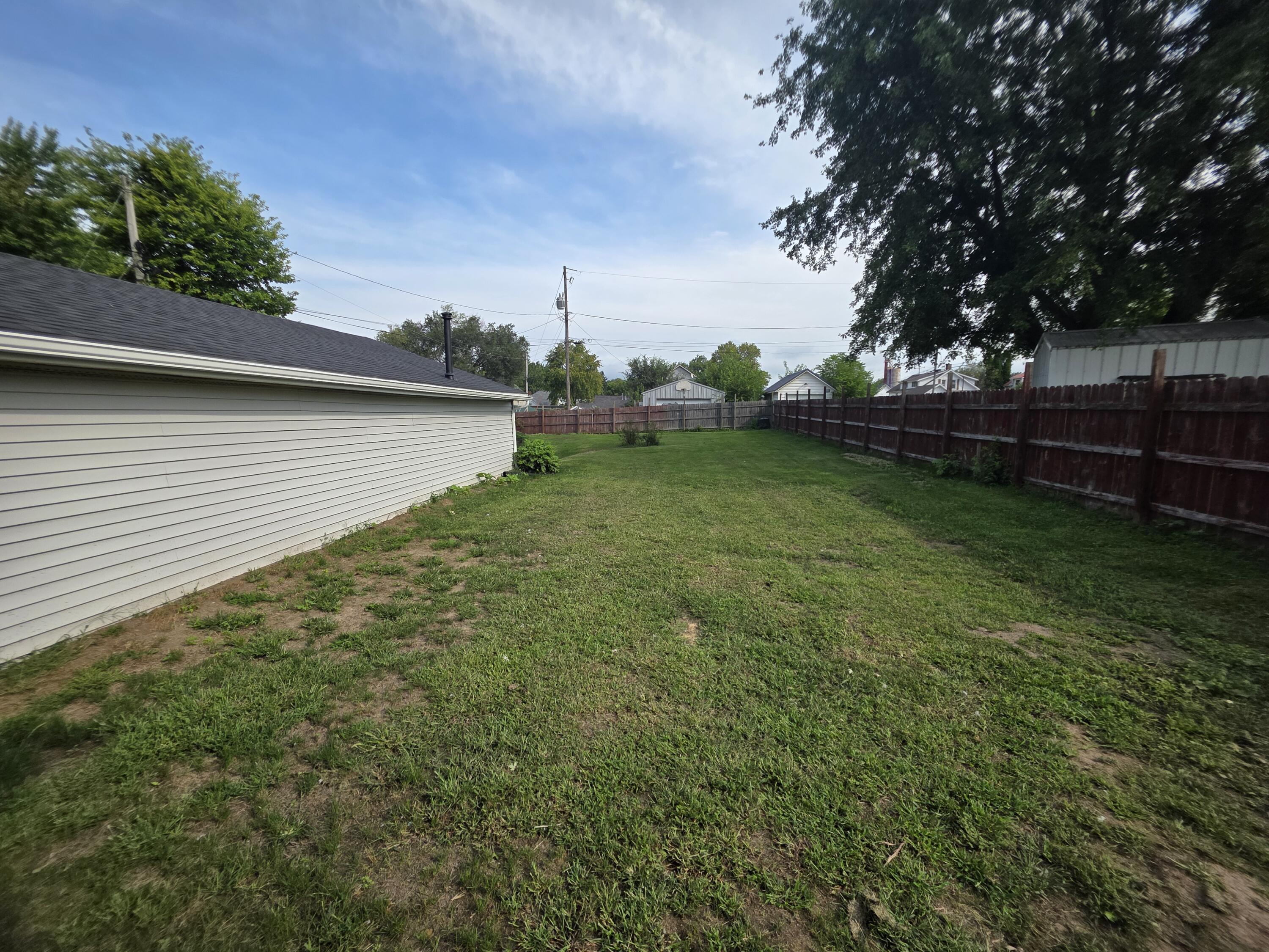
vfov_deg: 89.9
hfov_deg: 106.2
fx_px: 477
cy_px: 476
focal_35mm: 13
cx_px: 634
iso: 40
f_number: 1.9
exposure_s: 1/1293
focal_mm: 2.2
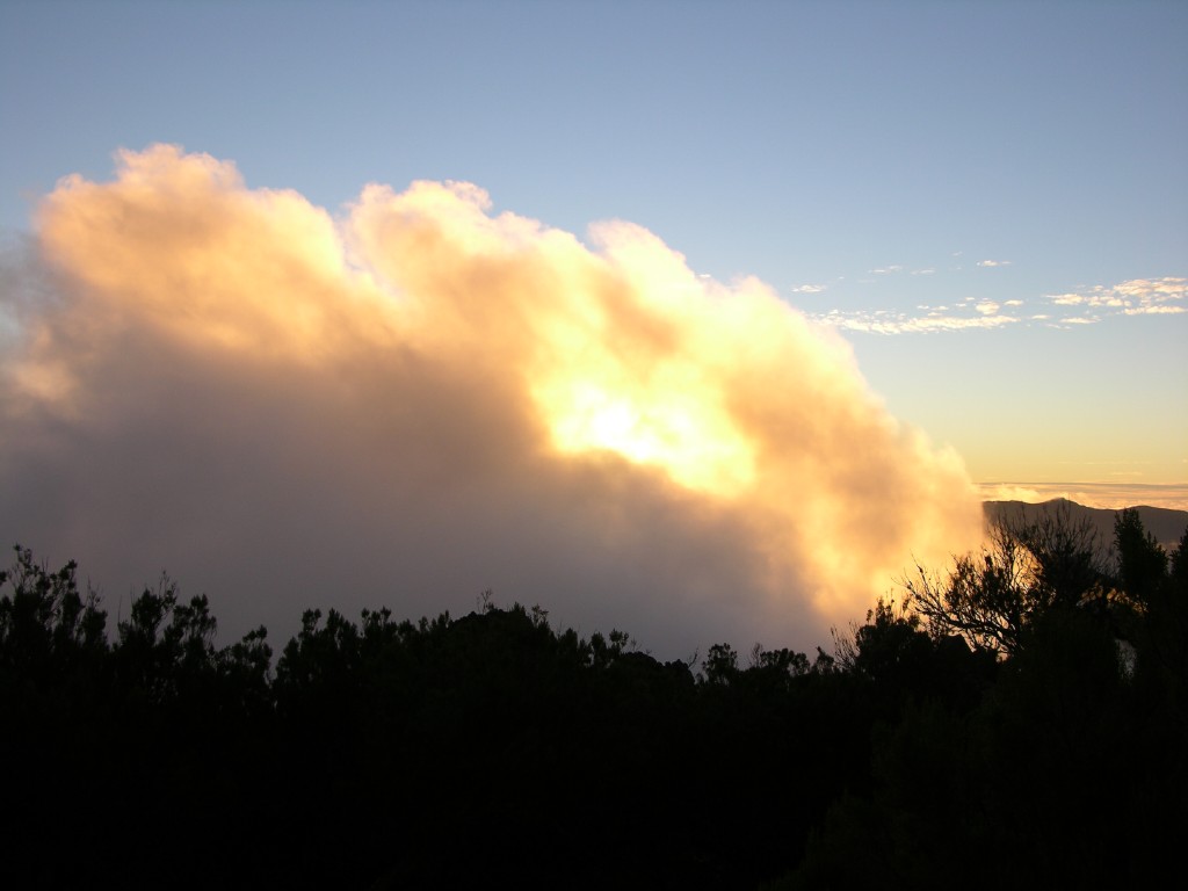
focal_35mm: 35
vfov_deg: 40.7
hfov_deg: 52.6
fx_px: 1201
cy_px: 446
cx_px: 594
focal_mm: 8.9
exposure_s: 1/141
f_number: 5
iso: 50
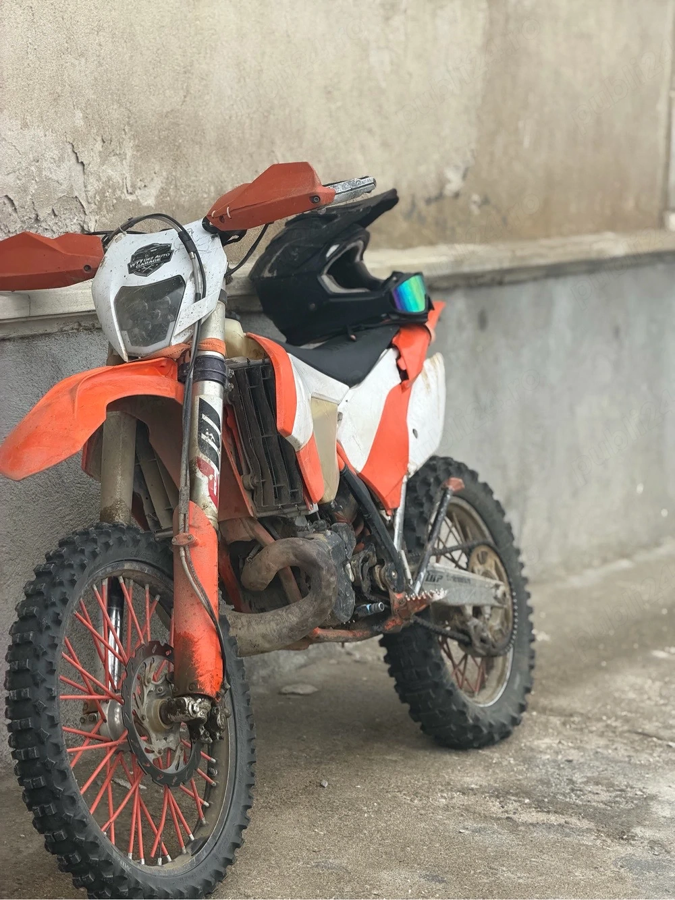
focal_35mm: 100
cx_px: 338
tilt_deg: -7.1
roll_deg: -2.3
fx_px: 2601
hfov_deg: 14.8
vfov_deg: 19.6
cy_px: 450
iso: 40
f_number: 2.8
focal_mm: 16.89
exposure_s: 1/638
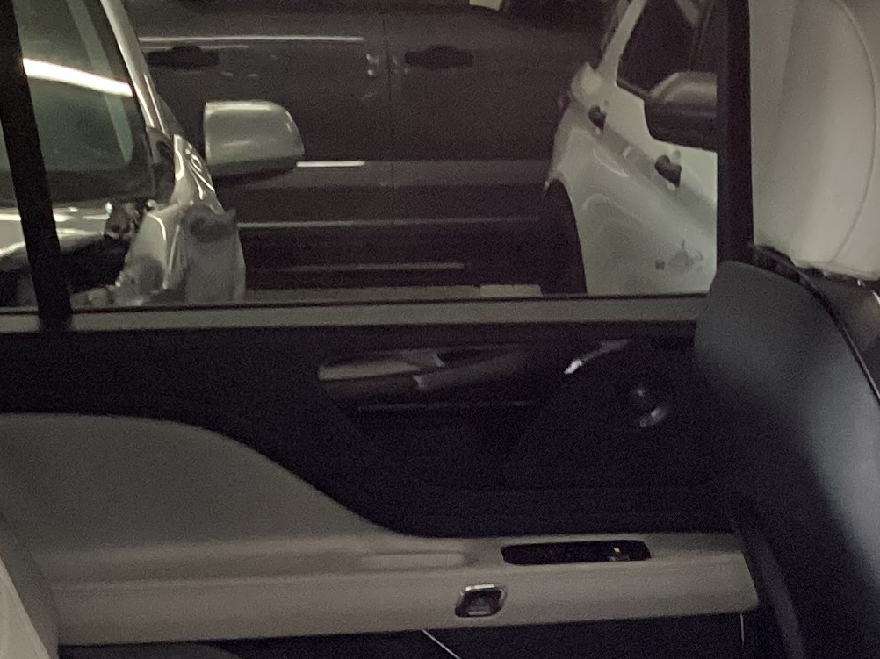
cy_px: 922
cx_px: 614
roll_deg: +0.4
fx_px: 2567
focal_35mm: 101
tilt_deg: -21.6
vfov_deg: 13.9
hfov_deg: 19.4
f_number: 2.4
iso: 320
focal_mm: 3.3
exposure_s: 1/40
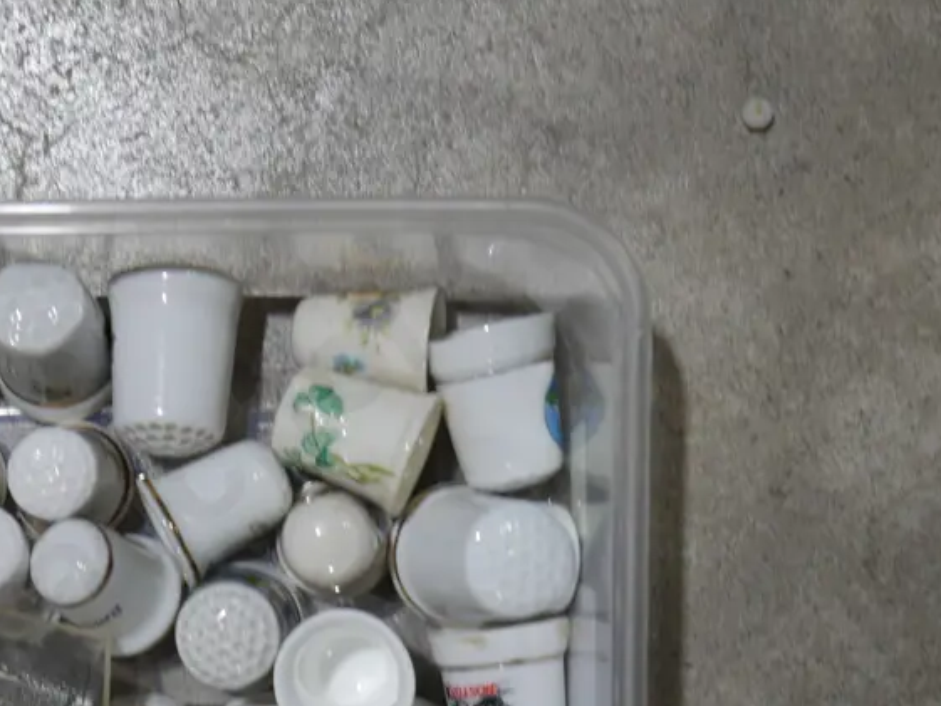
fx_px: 1985
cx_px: 148
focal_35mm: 73
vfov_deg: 20.0
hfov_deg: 26.0
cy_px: 521
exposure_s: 1/60
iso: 250
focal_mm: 20
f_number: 5
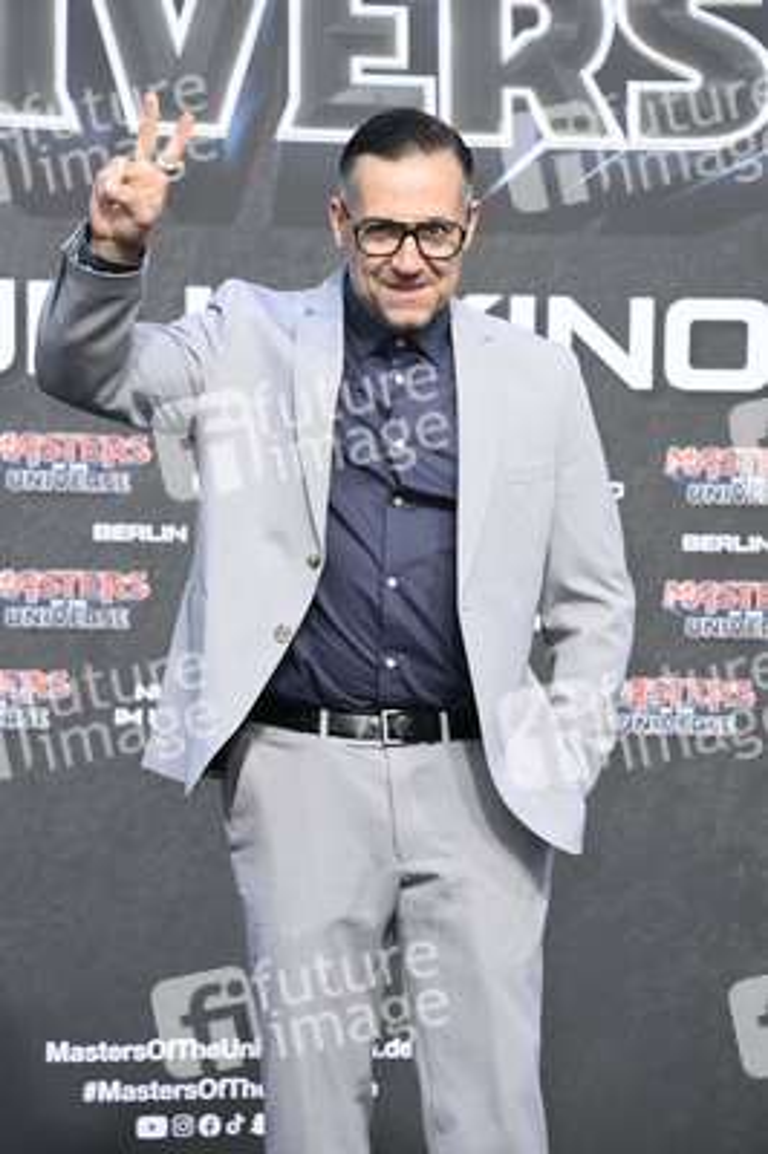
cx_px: 384
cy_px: 577
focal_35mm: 145
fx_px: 4648
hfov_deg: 9.4
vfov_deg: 14.2
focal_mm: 145
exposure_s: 1/250
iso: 250
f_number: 6.3
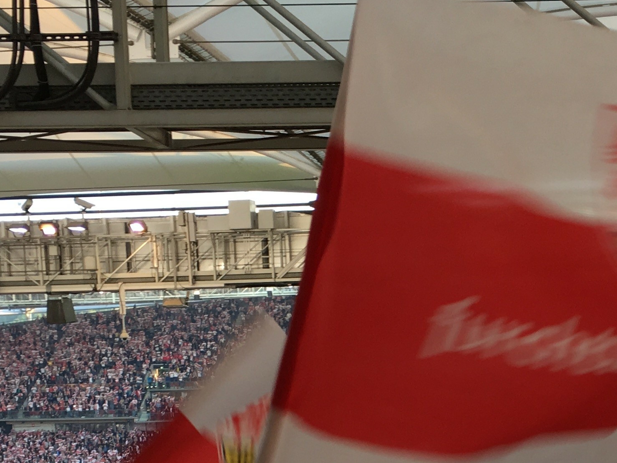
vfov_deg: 17.9
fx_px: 1408
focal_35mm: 79
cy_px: 525
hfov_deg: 24.4
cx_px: 481
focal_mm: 4.15
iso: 25
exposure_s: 1/50
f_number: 2.2
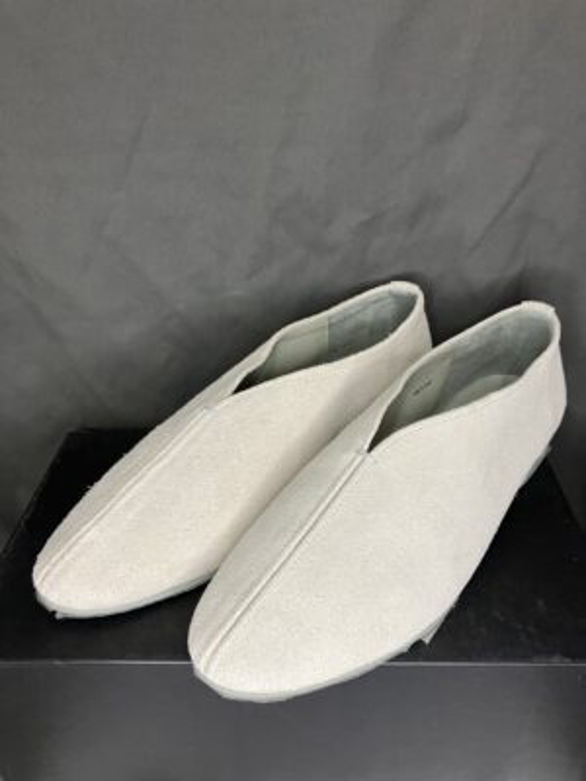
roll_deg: -0.3
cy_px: 390
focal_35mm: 28
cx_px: 293
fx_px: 632
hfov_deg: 49.7
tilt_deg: -29.4
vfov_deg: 63.4
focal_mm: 3.99
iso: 80
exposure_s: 1/50
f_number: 1.8
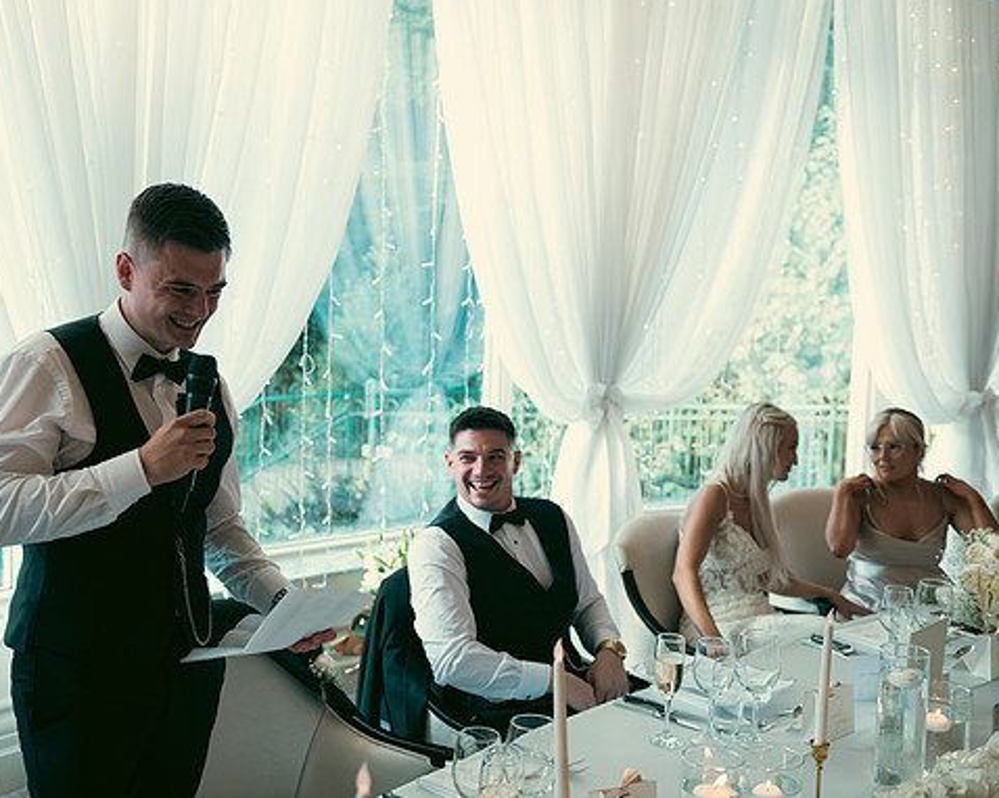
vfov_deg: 36.5
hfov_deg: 44.7
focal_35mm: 41
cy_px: 396
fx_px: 1212
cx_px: 428
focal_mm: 36
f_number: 3.5
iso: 400
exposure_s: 1/160
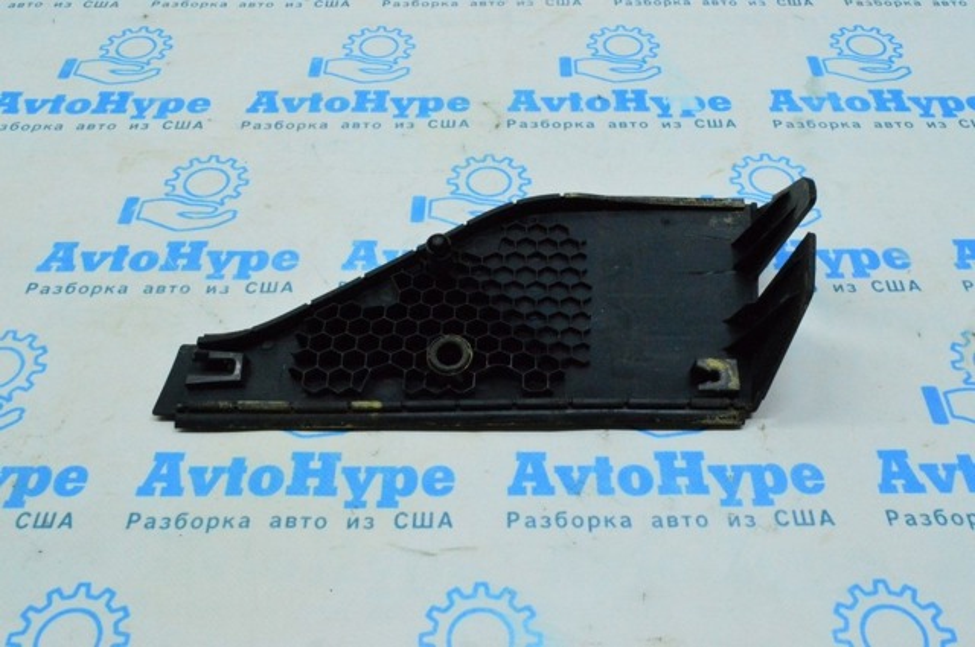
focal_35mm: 36
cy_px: 324
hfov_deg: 53.2
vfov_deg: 36.8
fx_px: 974
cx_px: 488
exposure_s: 1/40
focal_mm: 24
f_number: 25
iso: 6400
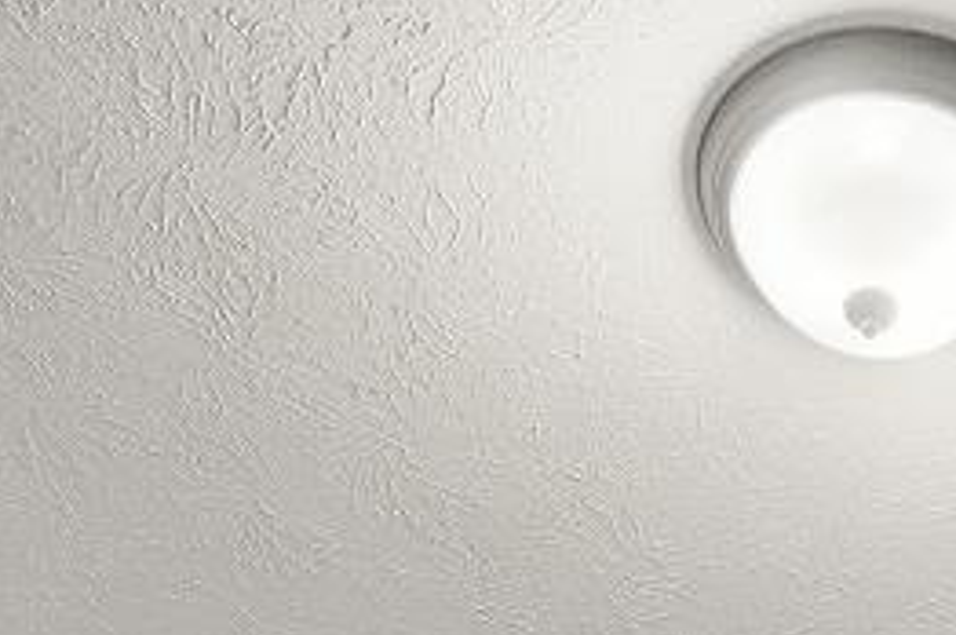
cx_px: 777
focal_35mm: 86
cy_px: 1755
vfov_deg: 11.4
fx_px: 2281
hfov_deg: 23.3
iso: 250
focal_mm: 10
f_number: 4
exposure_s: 1/30
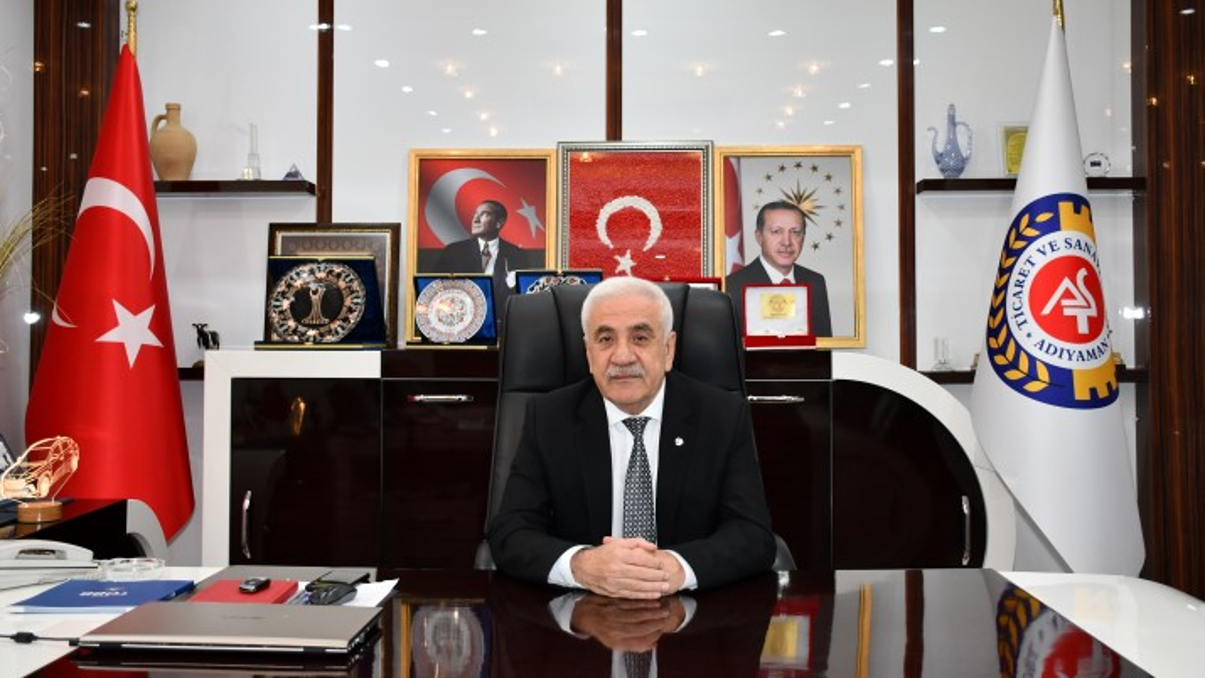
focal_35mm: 38
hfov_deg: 52.8
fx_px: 1214
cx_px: 603
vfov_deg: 31.1
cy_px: 287
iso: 560
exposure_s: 1/60
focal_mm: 24
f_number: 4
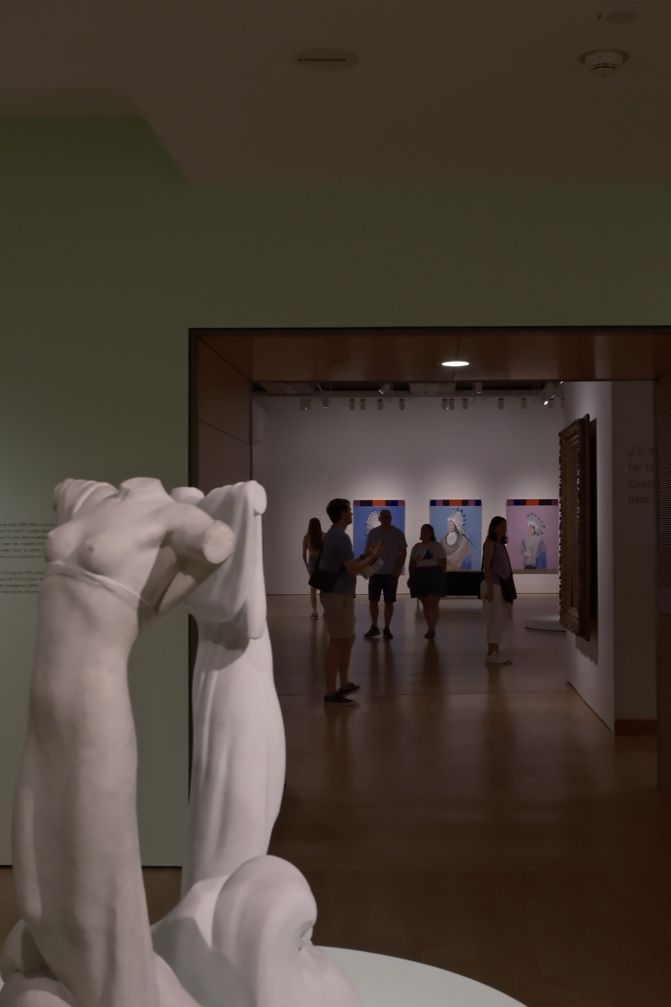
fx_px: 979
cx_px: 336
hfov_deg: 37.8
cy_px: 504
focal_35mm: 35
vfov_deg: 54.4
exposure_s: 1/20
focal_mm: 23
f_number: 6.4
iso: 500
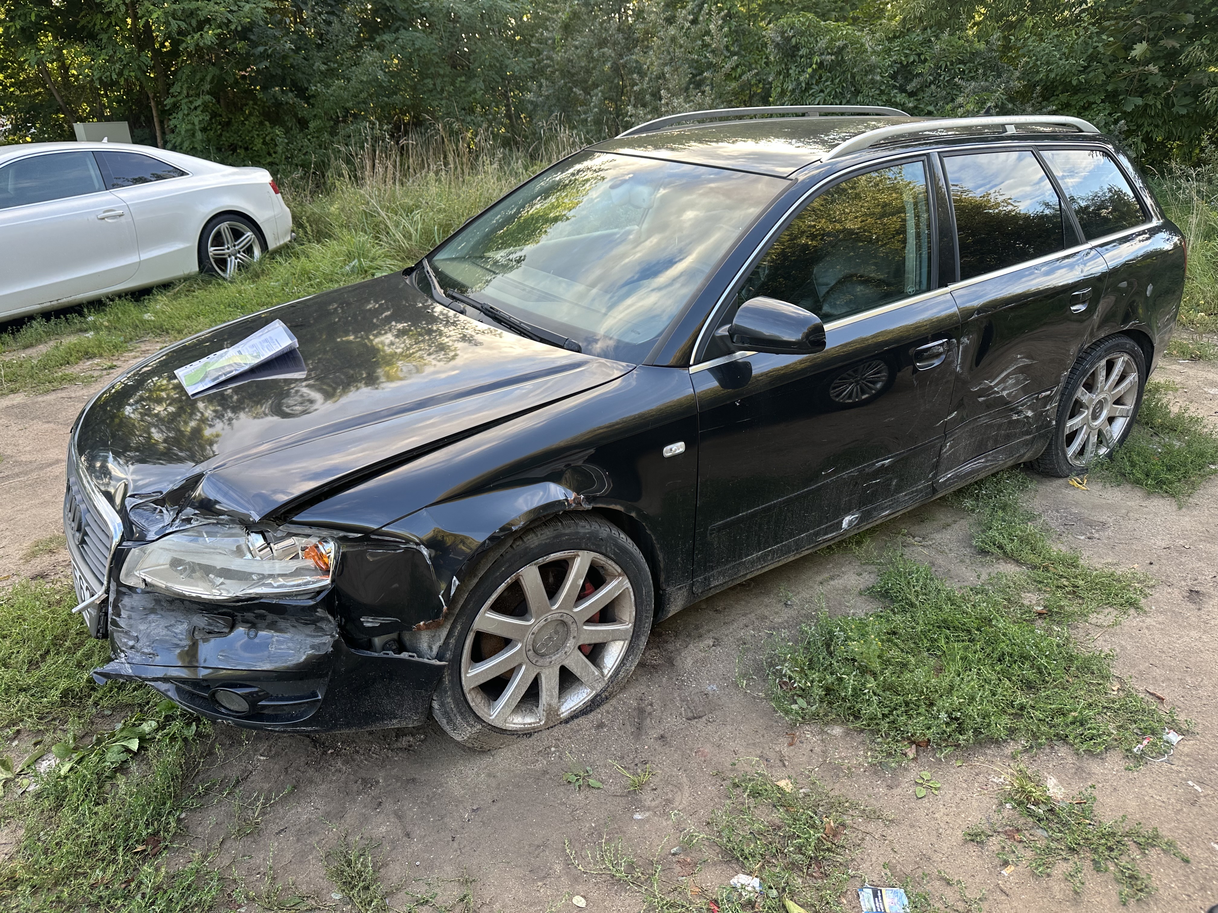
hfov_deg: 71.6
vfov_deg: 56.8
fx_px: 844
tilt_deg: -20.2
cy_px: 456
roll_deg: +2.9
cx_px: 609
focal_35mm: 24
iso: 64
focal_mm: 6.86
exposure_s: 1/121
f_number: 1.78
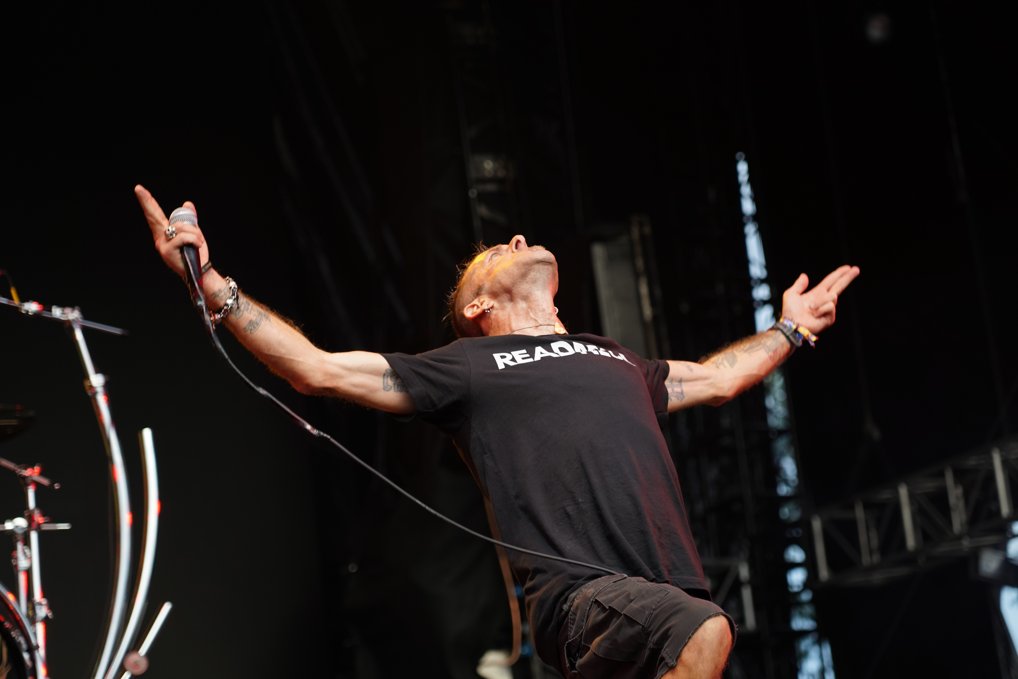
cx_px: 509
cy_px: 340
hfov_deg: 19.5
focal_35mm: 105
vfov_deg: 13.0
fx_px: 2969
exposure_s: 1/125
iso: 320
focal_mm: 105
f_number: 4
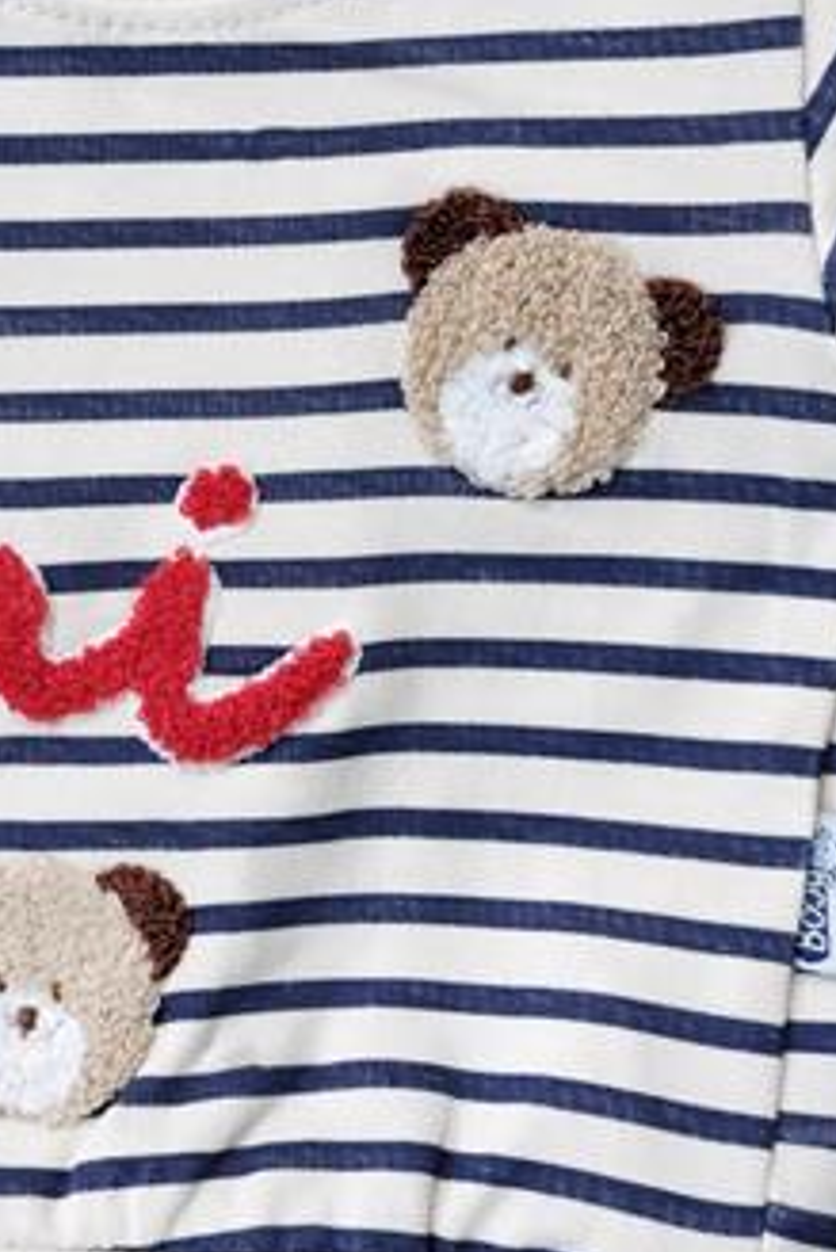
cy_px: 580
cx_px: 118
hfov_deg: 14.0
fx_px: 3375
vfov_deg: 21.0
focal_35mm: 97
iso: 3200
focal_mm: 35
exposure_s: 1/100
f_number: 13
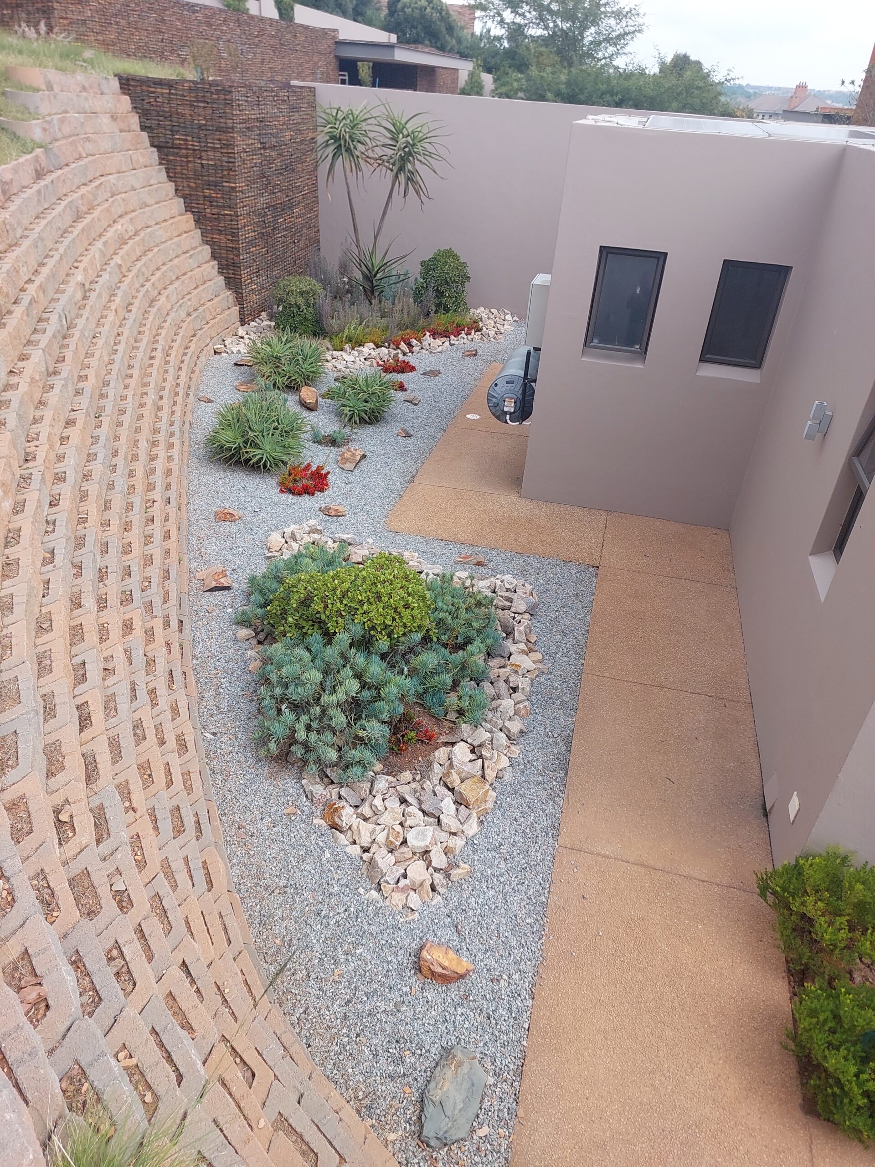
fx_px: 775
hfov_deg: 58.9
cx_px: 438
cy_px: 584
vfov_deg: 73.9
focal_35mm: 23
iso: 25
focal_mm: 5.06
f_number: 1.8
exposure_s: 1/381
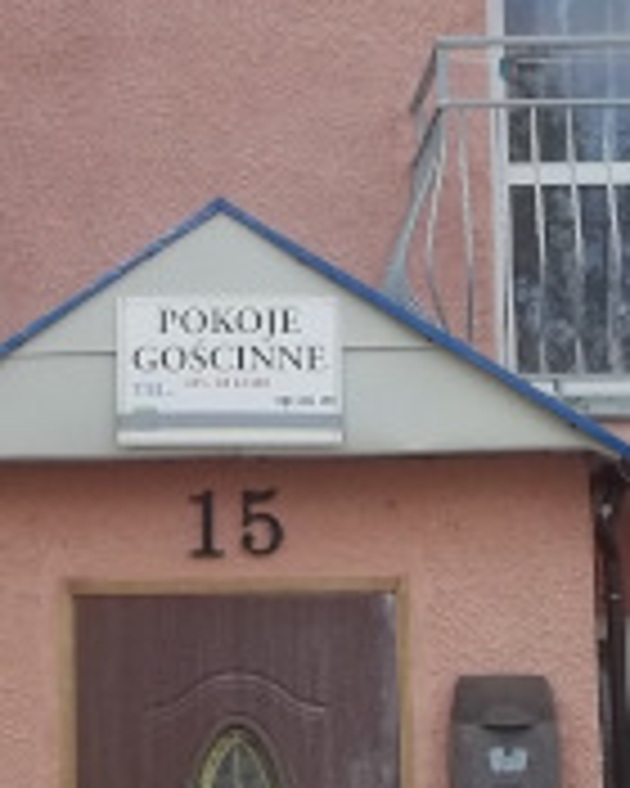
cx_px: 0
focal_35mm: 143
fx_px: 3333
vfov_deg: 13.4
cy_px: 225
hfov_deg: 10.7
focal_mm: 5.7
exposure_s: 1/500
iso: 64
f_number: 2.9
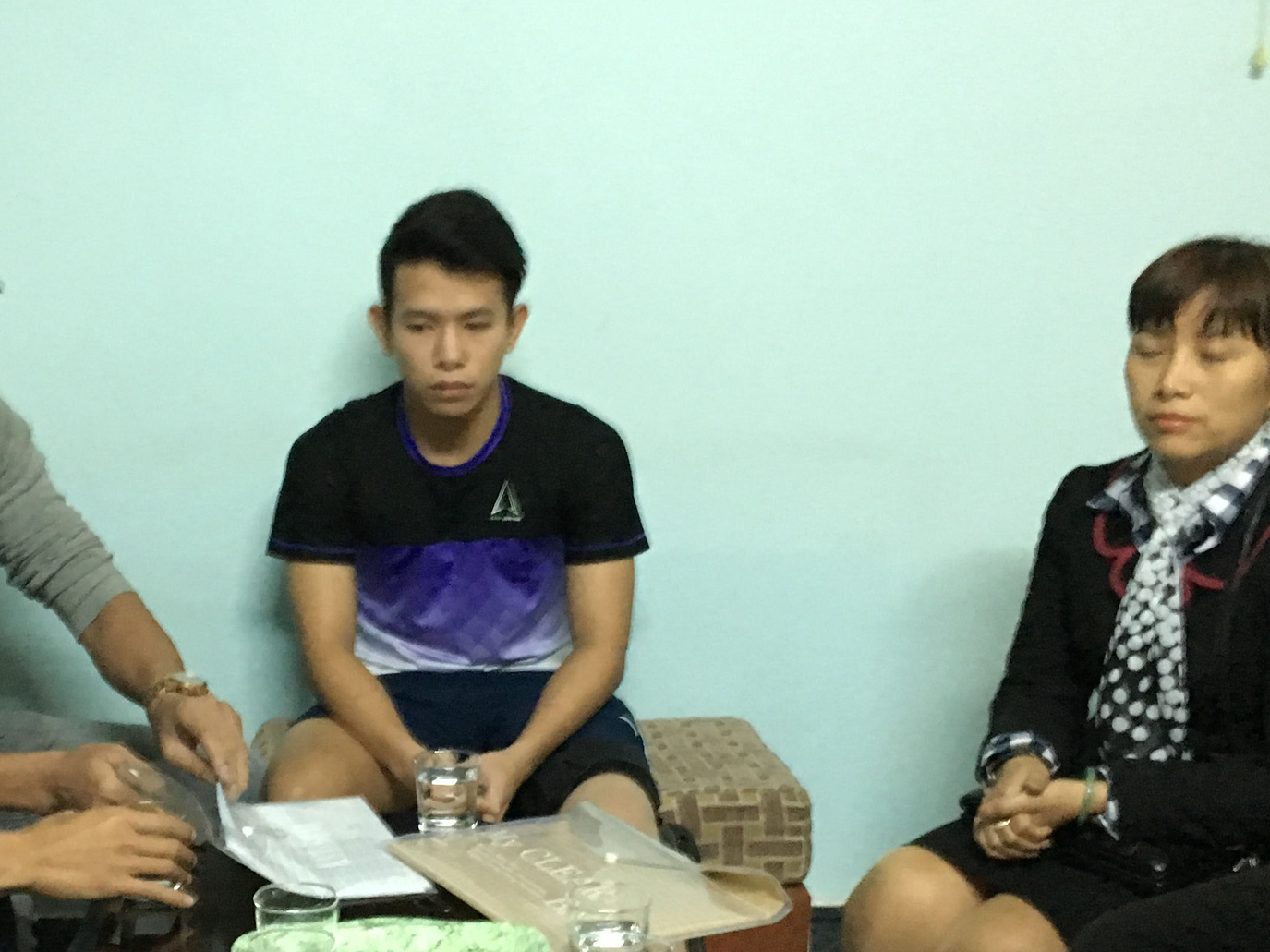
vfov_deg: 26.8
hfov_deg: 35.1
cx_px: 400
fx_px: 1981
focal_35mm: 54
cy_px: 686
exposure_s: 1/17
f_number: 2.2
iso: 500
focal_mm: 4.15
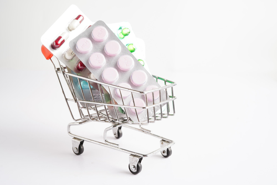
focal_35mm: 50
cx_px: 138
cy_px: 92
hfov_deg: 39.6
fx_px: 385
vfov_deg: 27.0
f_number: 8
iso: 100
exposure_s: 1/100
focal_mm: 50
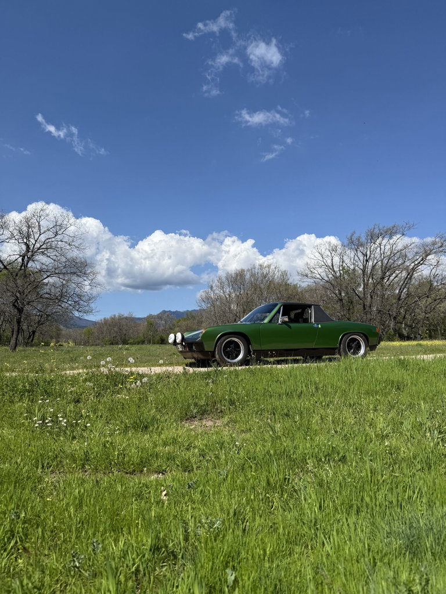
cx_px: 223
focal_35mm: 24
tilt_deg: +6.9
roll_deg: +1.6
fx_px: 412
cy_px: 297
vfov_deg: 71.6
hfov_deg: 56.8
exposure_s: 1/5714
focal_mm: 6.76
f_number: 1.78
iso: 80
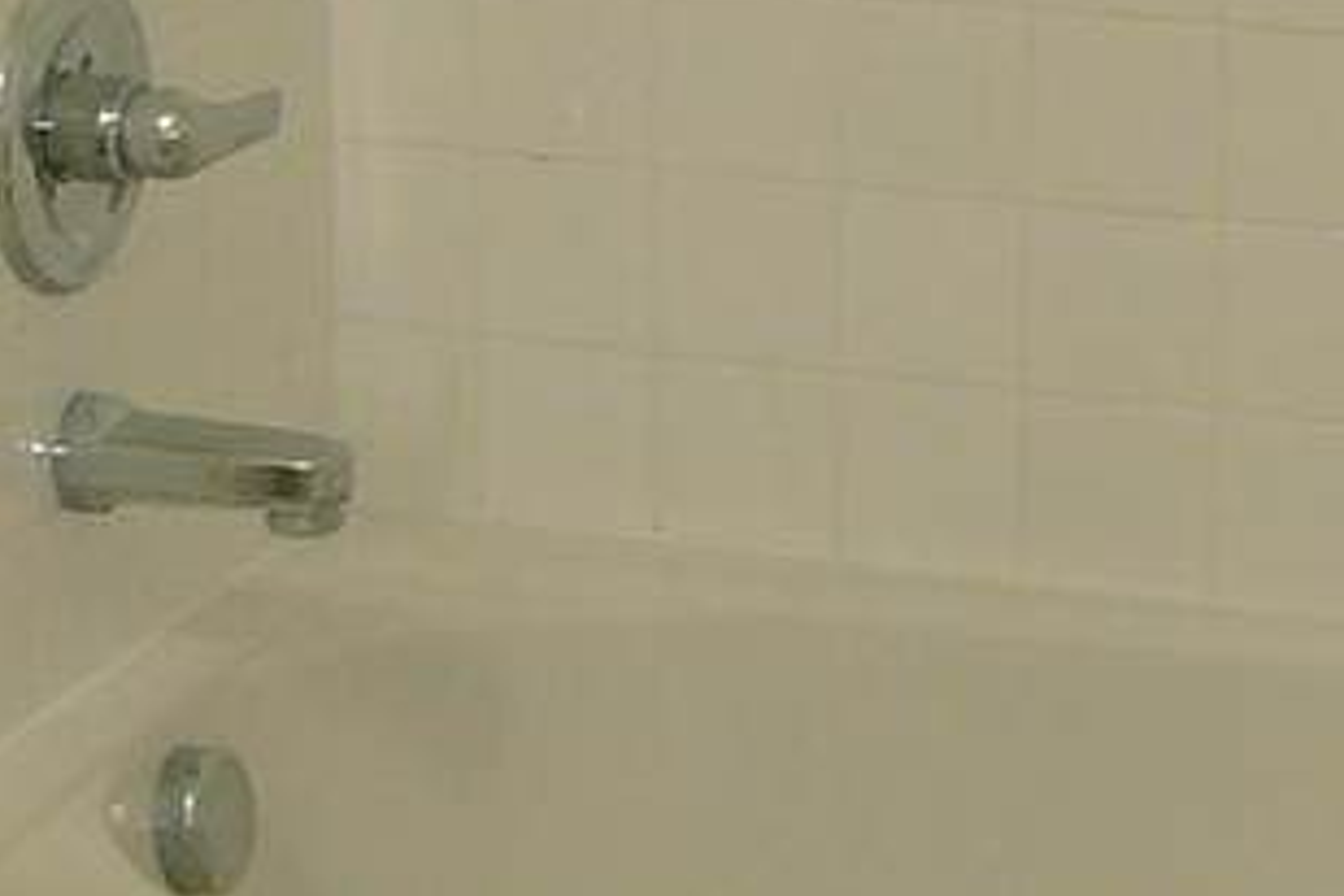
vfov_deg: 9.1
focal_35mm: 151
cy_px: 248
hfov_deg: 13.6
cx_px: 339
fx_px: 5637
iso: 100
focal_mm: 5.2
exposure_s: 1/30
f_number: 2.8
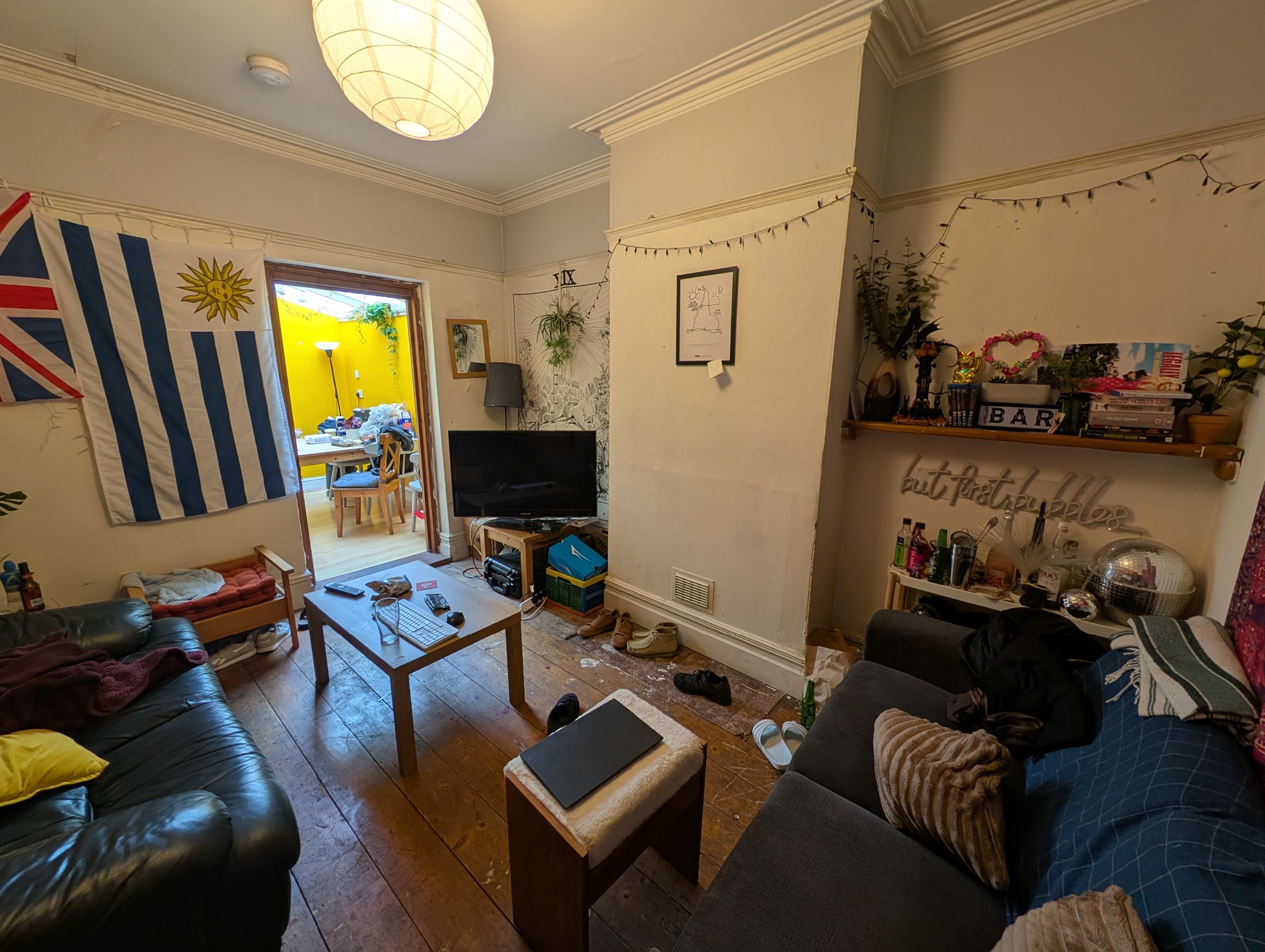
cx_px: 632
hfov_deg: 110.5
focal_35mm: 12
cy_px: 476
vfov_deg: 94.6
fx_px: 439
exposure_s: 1/23.8
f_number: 1.95
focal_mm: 2.23
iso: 47
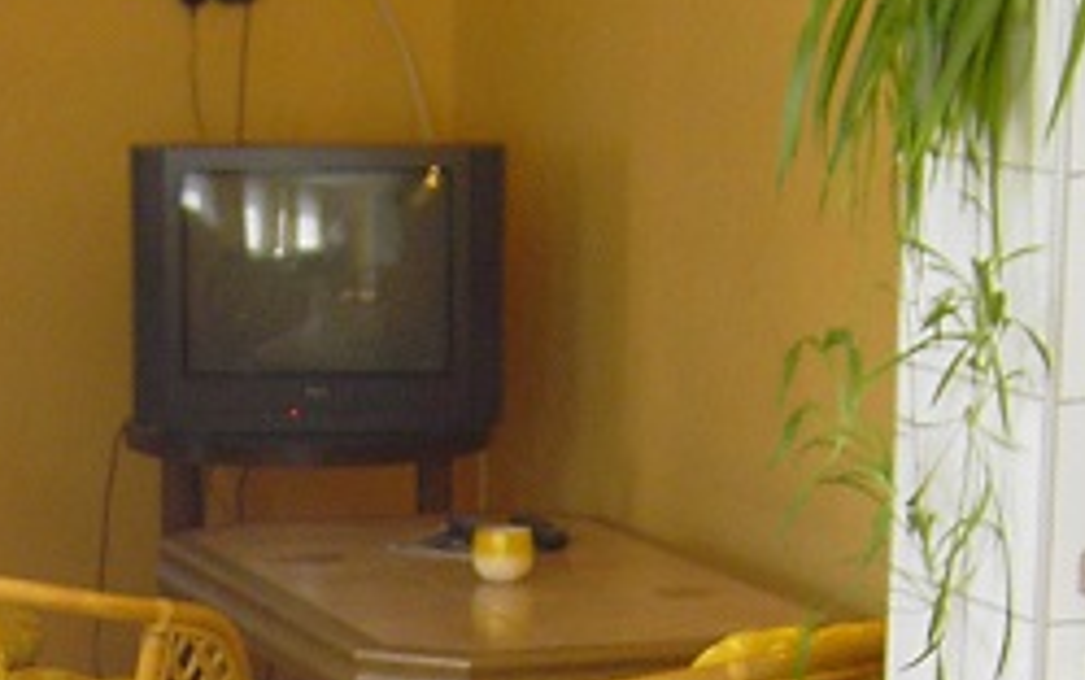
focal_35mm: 126
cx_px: 220
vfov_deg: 10.2
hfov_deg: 16.4
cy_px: 946
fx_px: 3728
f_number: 3.5
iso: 100
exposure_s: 1/50
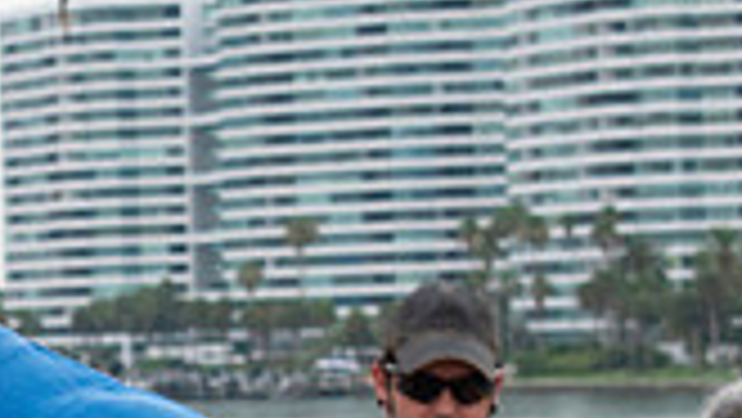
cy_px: 443
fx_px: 5216
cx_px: -409
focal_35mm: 265
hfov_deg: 8.0
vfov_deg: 4.6
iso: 280
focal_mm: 48
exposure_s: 1/250
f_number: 8
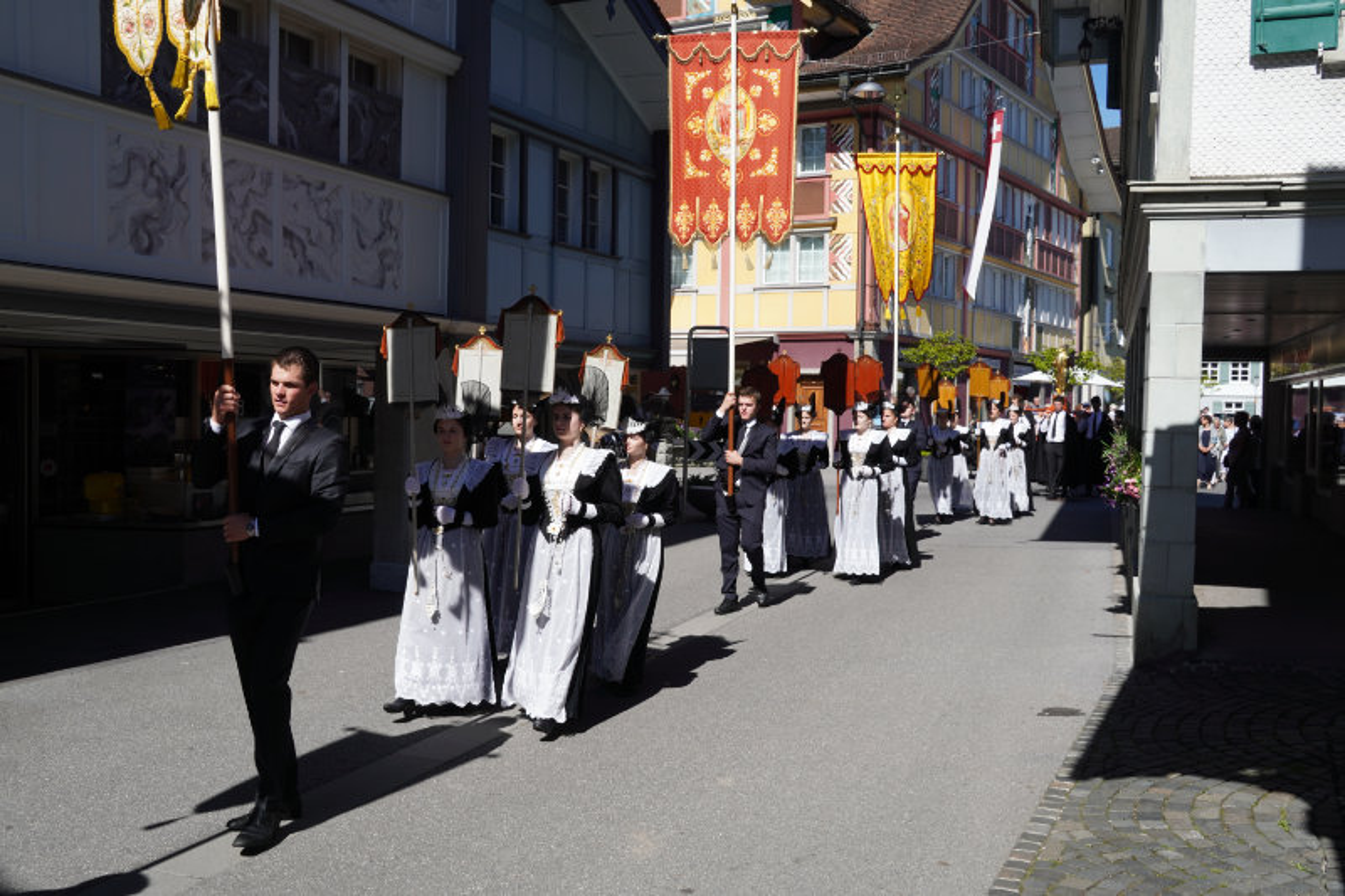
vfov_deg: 38.3
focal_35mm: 34
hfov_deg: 55.1
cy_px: 448
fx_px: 1289
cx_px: 672
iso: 200
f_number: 10
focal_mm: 23
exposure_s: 1/320
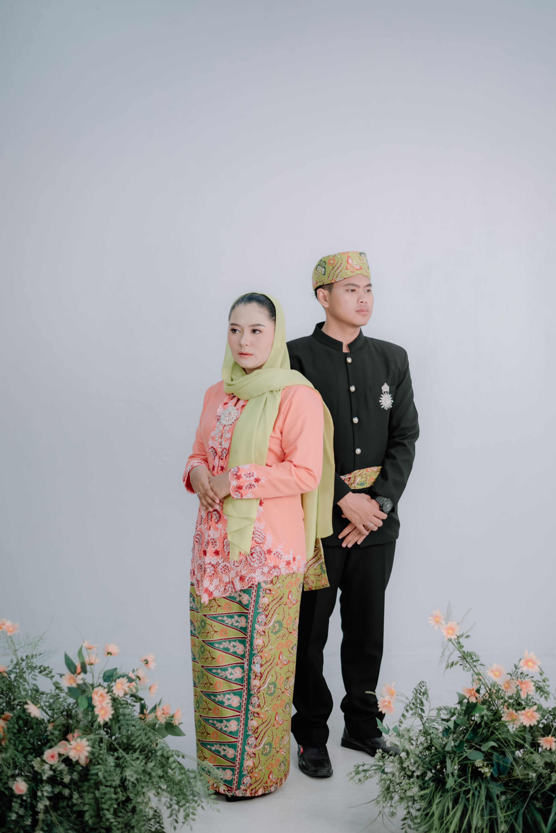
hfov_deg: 27.0
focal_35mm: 50
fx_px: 1157
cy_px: 416
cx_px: 278
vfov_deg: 39.6
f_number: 2
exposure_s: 1/200
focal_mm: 50
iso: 640
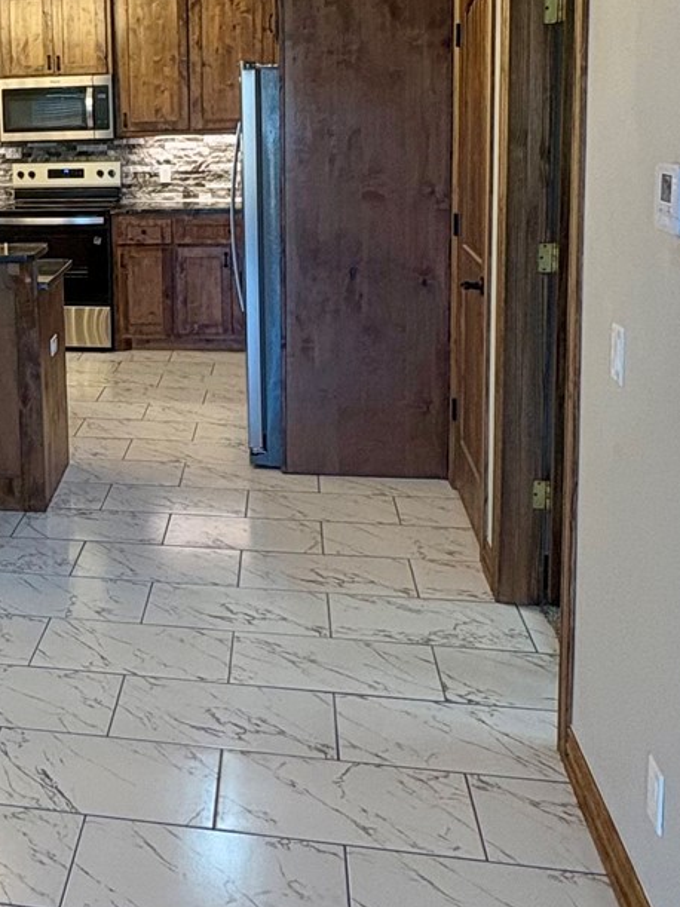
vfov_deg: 41.7
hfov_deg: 30.7
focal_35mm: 44
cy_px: 233
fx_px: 1153
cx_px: 13
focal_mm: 2.22
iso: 160
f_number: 2.2
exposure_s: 1/120
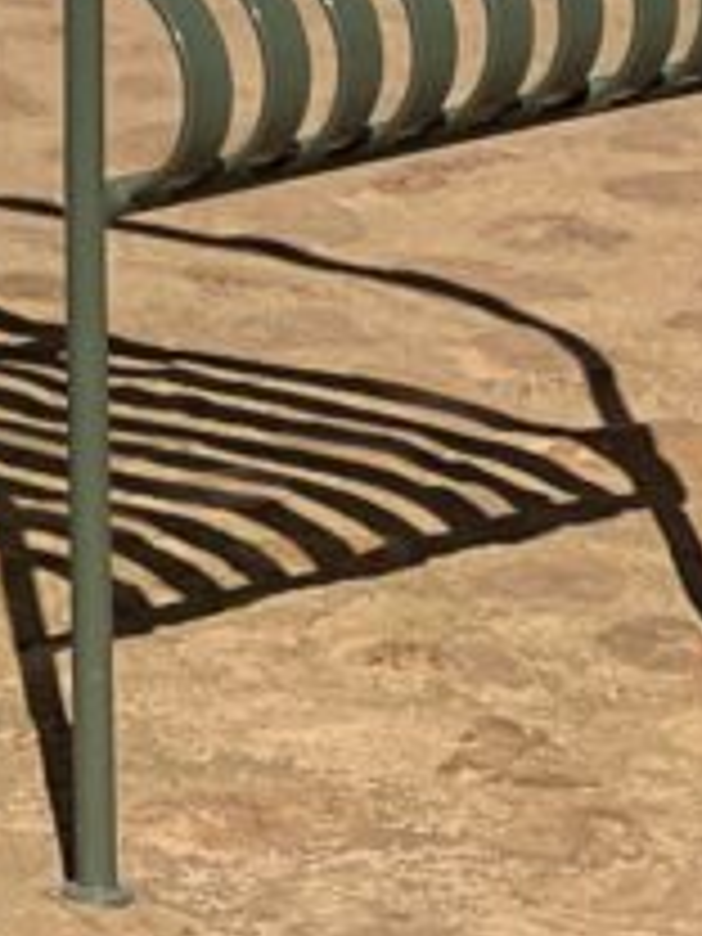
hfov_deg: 4.3
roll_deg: +0.4
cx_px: -576
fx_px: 9329
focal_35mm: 345
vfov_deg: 5.7
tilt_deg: -6.7
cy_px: -628
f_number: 2.8
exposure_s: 1/1946
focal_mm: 9
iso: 32
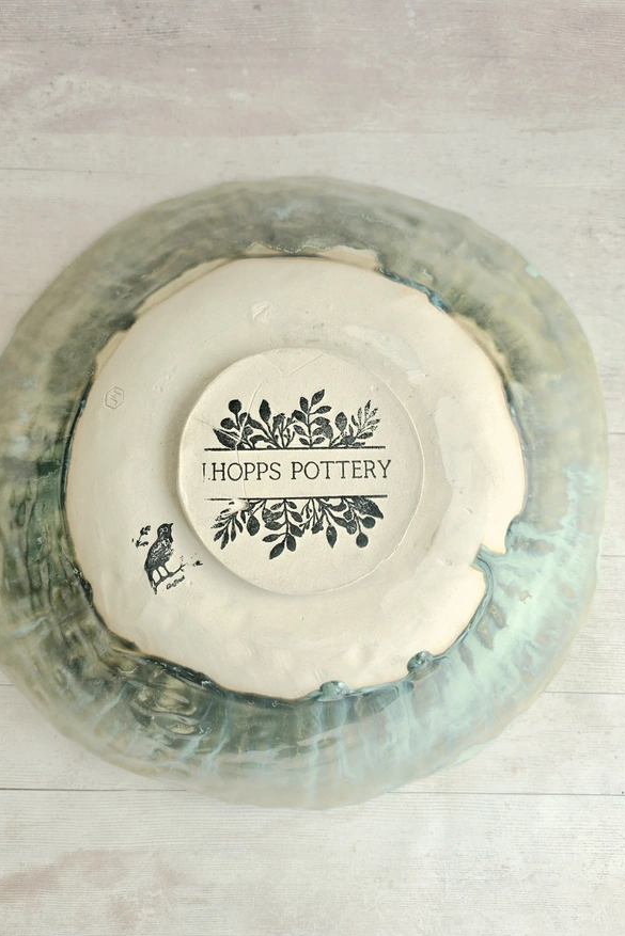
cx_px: 282
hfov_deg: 53.1
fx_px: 625
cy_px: 469
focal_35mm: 24
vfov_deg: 73.7
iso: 12
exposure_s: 1/109
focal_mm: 6.3
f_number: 1.7
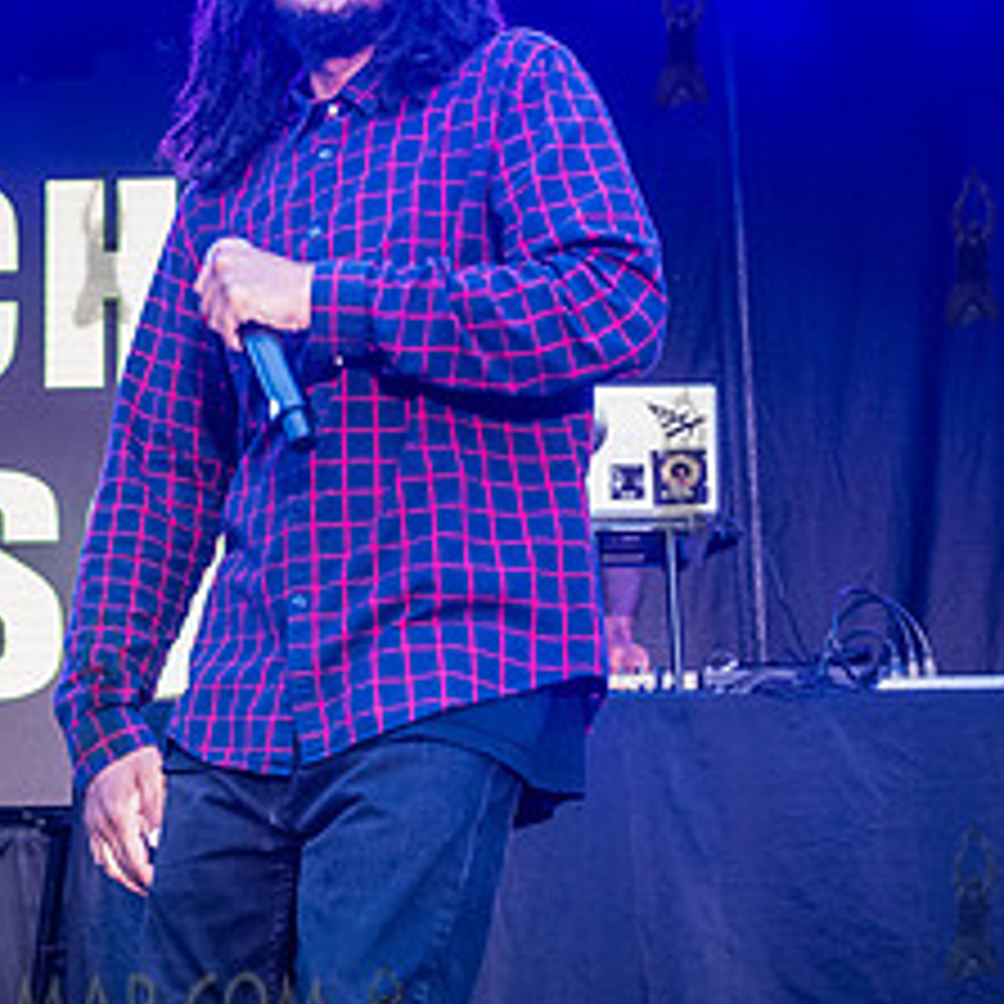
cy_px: 201
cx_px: 195
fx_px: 2986
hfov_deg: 18.9
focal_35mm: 91
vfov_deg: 18.9
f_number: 4.5
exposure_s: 1/400
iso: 2000
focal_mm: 36
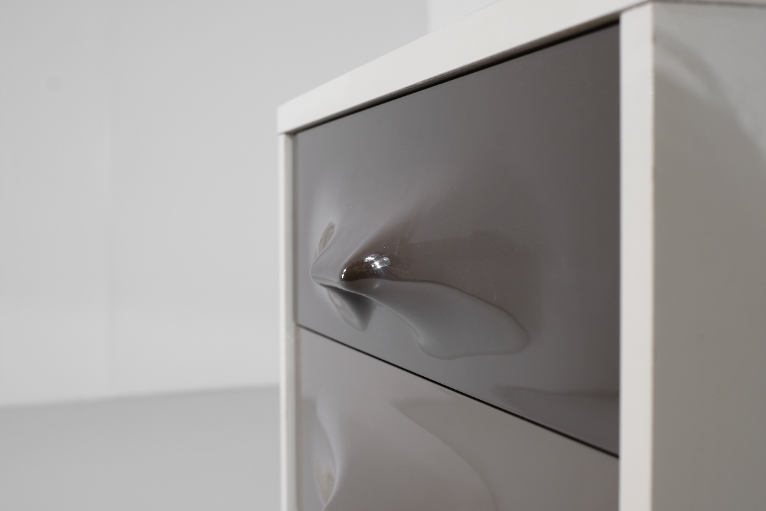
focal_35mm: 53
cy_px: 256
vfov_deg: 25.5
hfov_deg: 37.5
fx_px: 1128
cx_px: 383
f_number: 8
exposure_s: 1/40
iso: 800
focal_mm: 35
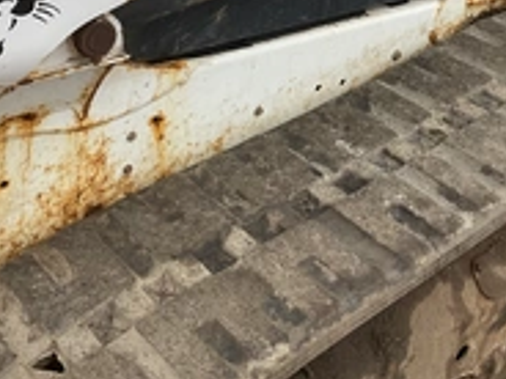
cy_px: 5
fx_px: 921
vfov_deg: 22.4
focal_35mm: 63
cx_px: 308
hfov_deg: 30.6
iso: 25
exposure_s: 1/331
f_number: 1.8
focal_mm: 3
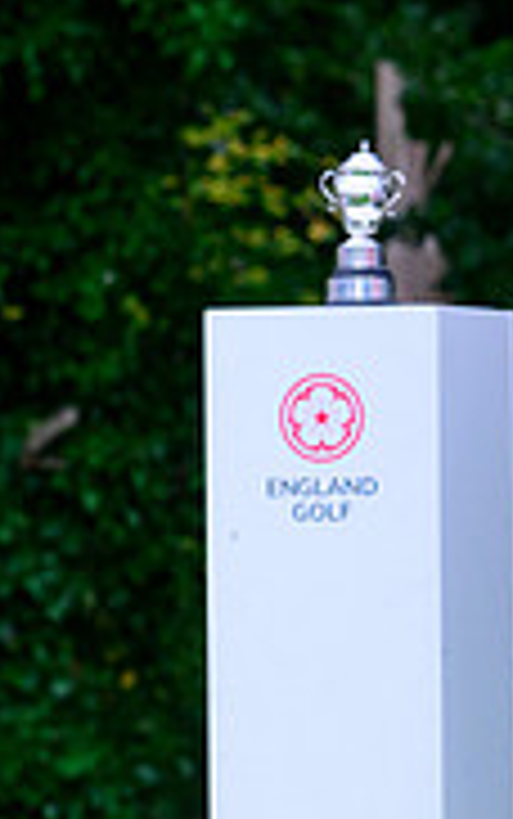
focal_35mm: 567
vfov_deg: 3.7
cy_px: 470
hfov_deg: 2.3
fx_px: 12663
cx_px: -724
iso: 1600
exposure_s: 1/1250
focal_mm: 175
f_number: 6.3
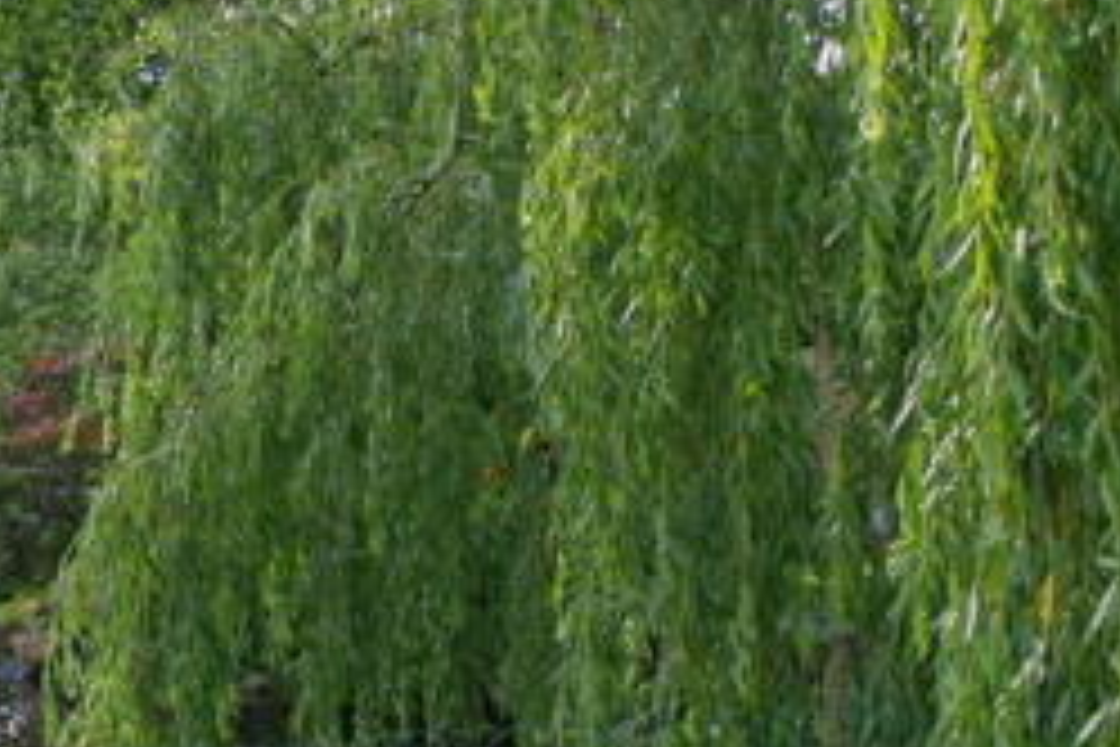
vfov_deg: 19.2
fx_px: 2209
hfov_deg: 27.0
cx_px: 20
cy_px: 371
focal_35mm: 71
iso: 200
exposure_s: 1/250
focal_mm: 18
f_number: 5
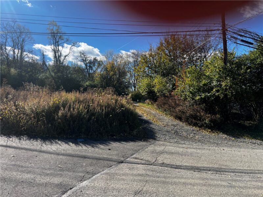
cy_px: 98
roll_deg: +2.1
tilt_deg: +0.1
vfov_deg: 53.1
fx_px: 198
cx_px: 132
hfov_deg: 67.3
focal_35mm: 26
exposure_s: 1/2994
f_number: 1.5
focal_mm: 5.7
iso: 50
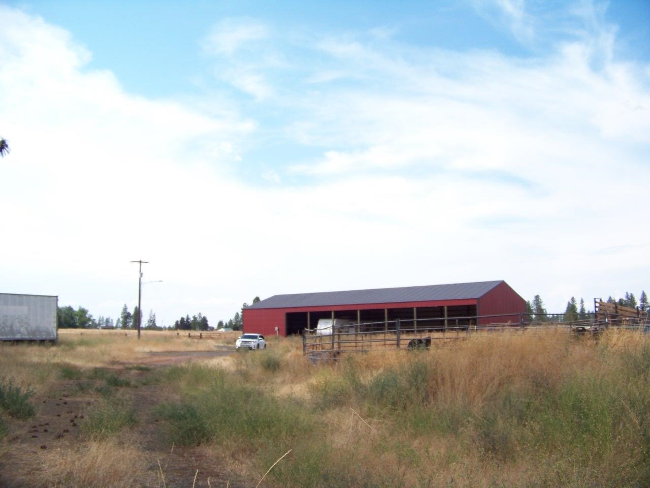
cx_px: 325
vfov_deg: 39.7
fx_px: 676
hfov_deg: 51.4
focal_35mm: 36
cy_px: 244
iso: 64
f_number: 2.8
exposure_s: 1/640
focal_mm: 5.85
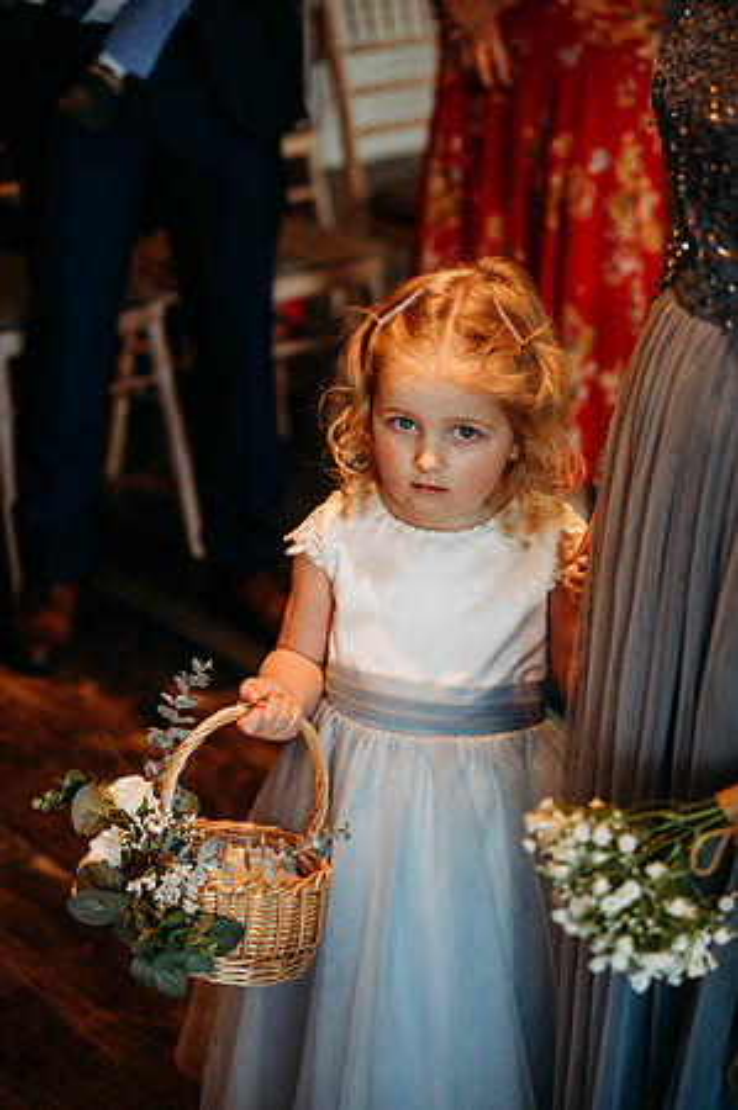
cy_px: 555
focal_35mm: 70
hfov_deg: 19.4
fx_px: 2157
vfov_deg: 28.9
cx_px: 369
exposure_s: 1/200
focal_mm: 70
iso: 720
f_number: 2.8
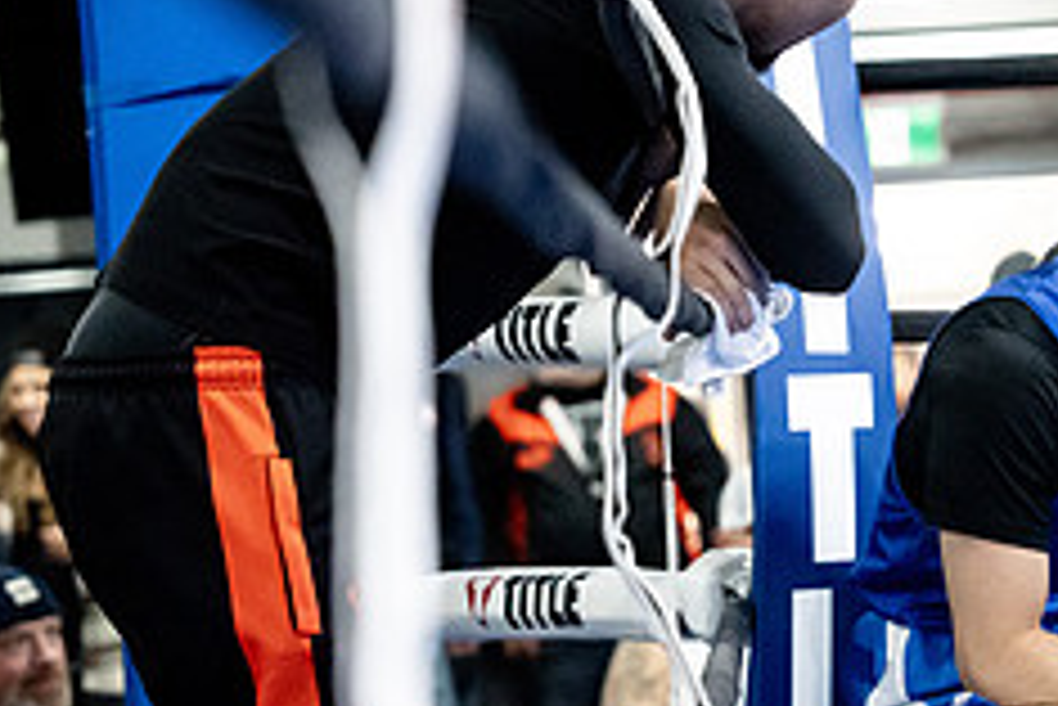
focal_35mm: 173
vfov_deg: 7.9
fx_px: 5087
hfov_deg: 11.6
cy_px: 349
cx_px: 1252
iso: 10000
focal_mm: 70
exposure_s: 1/1000
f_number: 2.8
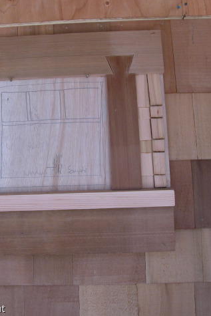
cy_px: 158
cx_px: 43
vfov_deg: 40.3
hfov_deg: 27.0
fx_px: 430
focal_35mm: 49
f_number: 3.5
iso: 100
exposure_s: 1/104
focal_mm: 8.9
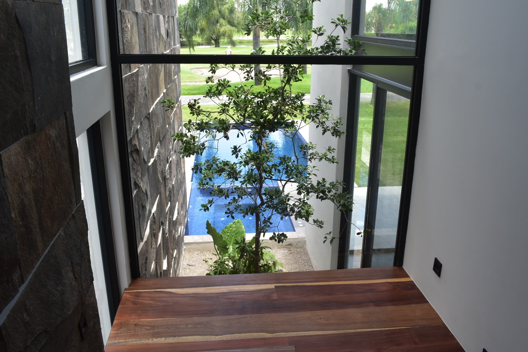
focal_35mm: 32
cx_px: 264
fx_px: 462
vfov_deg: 41.7
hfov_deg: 59.5
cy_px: 176
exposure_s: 1/125
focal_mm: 21
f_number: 9
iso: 400
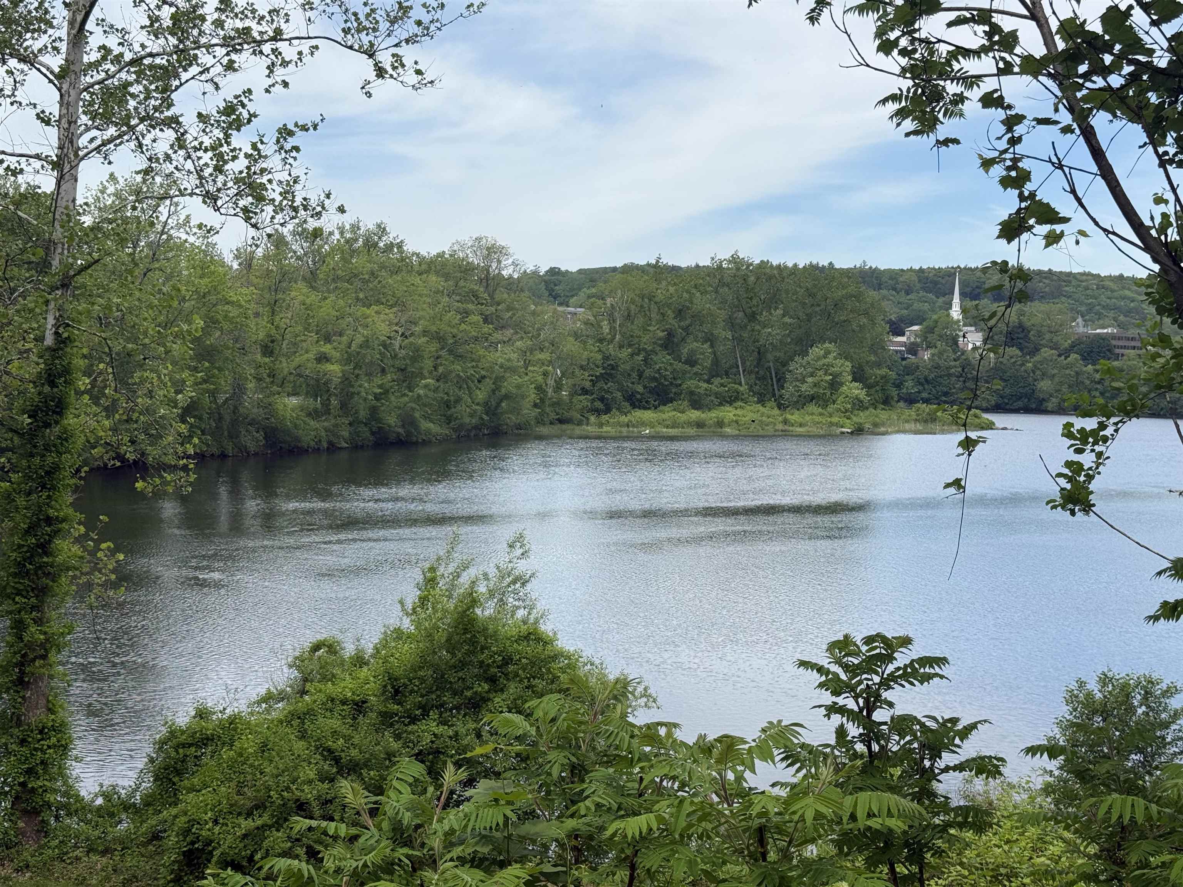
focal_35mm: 48
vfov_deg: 30.3
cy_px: 444
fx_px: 1640
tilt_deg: -3.3
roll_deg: -1.8
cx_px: 592
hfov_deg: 39.7
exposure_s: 1/3891
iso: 64
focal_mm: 6.76
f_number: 1.78
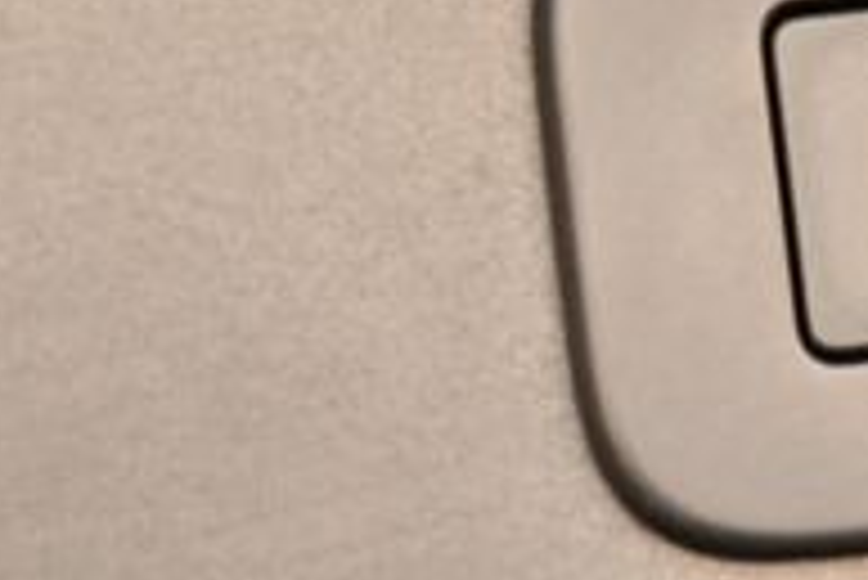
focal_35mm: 365
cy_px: 216
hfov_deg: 5.6
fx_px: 8807
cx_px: 1043
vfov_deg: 3.8
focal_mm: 55
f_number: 5.6
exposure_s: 1/125
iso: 900
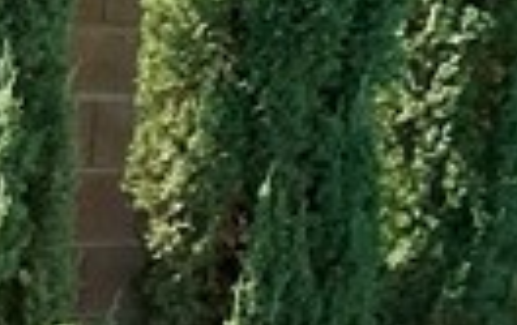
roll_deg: +0.1
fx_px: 3006
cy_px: 583
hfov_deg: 7.7
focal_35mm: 213
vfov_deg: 6.1
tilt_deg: -9.5
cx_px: -1351
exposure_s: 1/1727
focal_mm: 4.25
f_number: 1.8
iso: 32
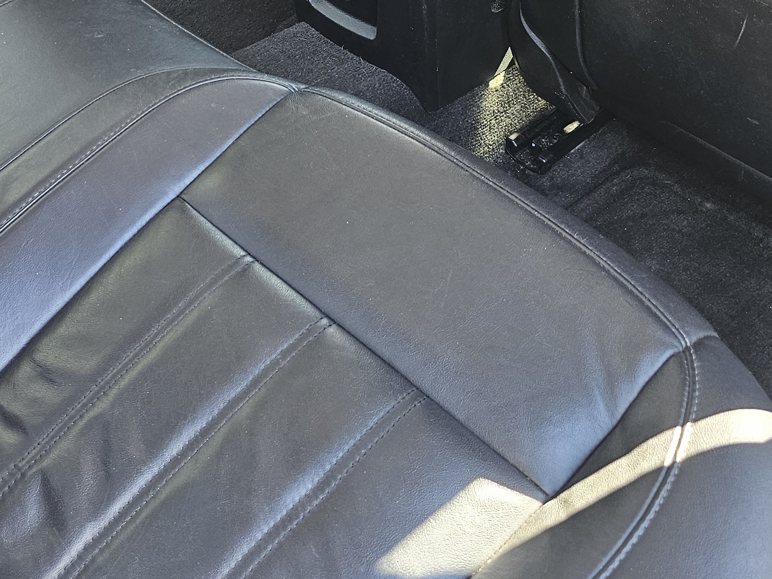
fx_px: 1227
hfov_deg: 33.9
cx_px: 157
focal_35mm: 55
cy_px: -5
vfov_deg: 25.2
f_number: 1.7
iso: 200
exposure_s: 1/120
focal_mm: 6.3
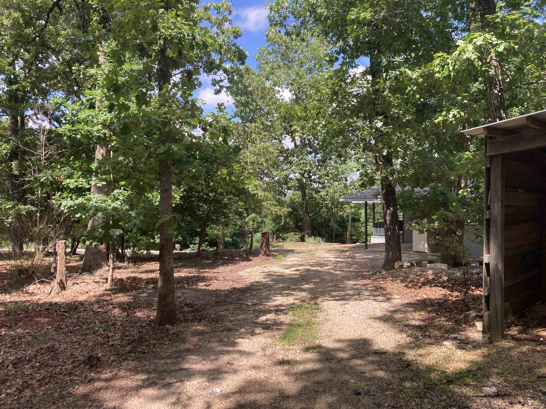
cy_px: 204
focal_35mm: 28
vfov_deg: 49.7
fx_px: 442
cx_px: 273
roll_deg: +0.5
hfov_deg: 63.4
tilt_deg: +0.9
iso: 20
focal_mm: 3.99
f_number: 1.8
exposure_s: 1/486
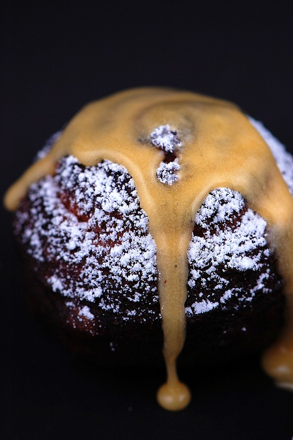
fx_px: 1927
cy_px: 220
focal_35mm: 158
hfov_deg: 8.7
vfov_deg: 13.1
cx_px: 146
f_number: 4.5
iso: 200
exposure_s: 1/320
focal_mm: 105
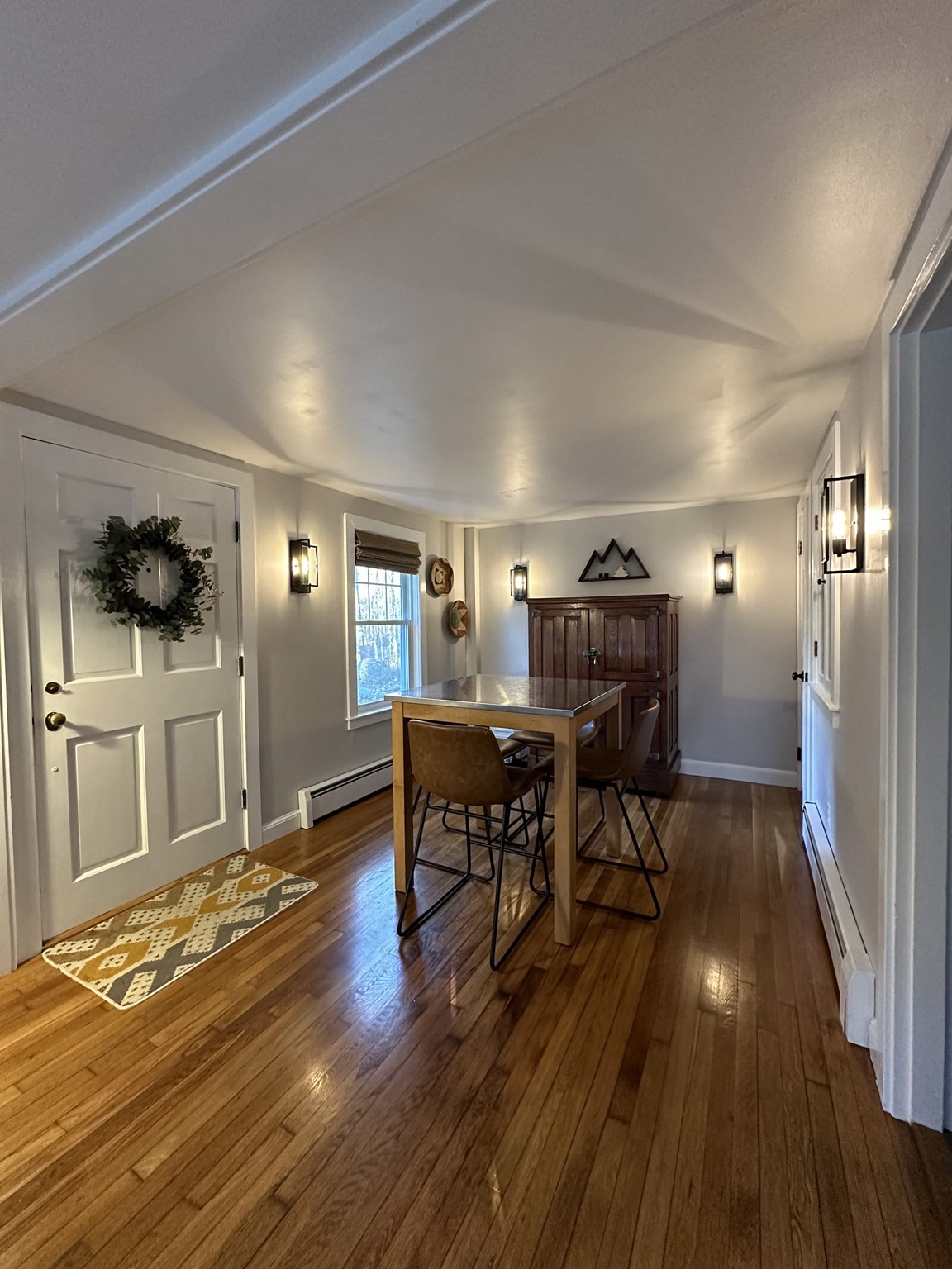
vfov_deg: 102.1
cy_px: 634
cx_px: 476
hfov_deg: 85.7
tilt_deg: -0.4
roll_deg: +1.5
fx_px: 513
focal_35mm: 14
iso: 500
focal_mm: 2.22
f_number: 2.2
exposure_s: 1/60
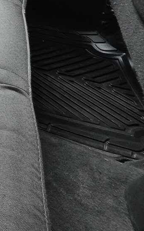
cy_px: -22
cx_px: -256
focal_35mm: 48
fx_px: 302
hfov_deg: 12.7
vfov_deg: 35.8
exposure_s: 1/120
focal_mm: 2.2
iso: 250
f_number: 1.9
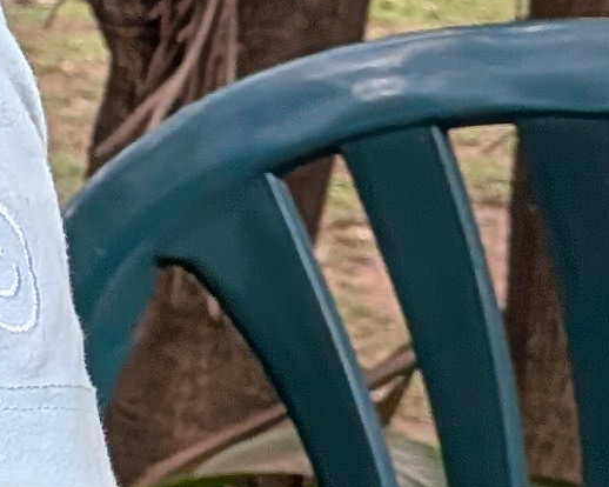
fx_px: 3261
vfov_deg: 8.1
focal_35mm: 181
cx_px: -1049
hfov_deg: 9.1
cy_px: -515
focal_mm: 4.53
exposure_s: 1/3509
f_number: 1.7
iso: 38
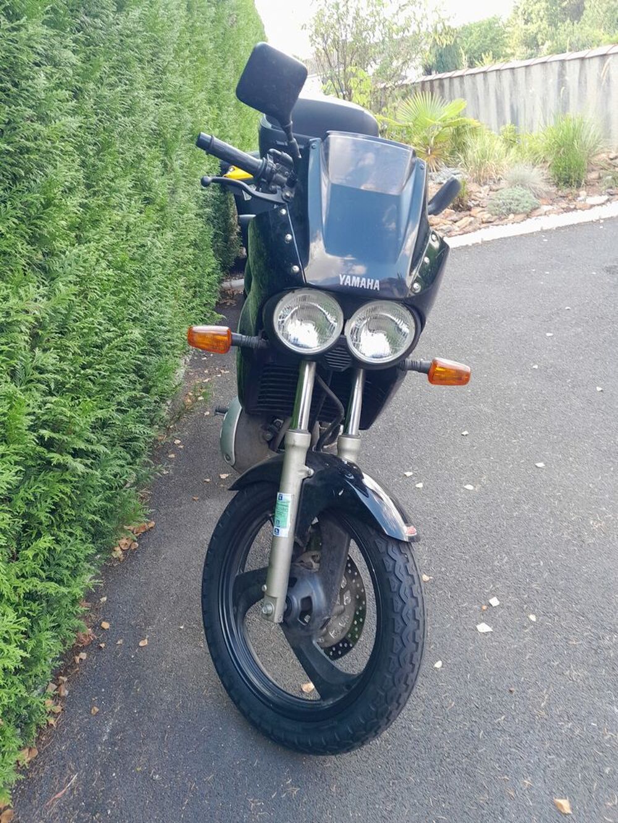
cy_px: 412
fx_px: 643
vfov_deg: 65.3
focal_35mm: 27
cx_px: 309
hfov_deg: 51.4
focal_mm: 4
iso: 40
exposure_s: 1/50
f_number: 1.8
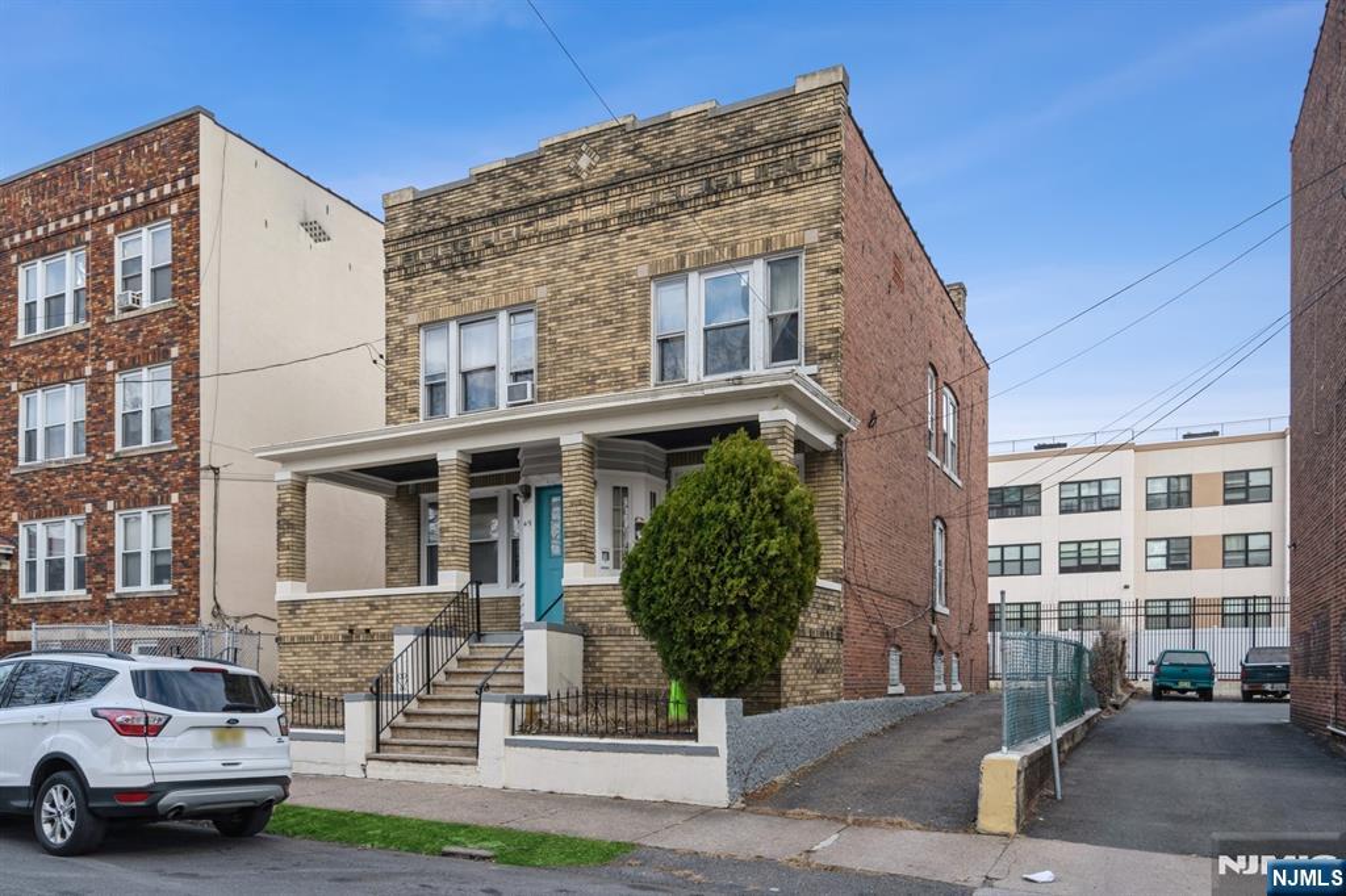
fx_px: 897
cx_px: 673
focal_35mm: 24
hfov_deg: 73.8
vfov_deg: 53.1
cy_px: 448
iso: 100
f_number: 8
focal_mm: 24
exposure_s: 1/160
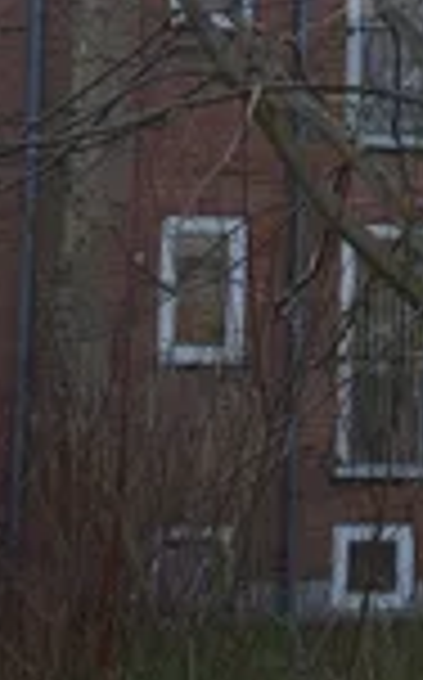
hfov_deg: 5.7
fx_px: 4033
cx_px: 1206
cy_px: -25
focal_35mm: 218
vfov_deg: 9.6
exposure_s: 1/200
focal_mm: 30
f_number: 7.1
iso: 100
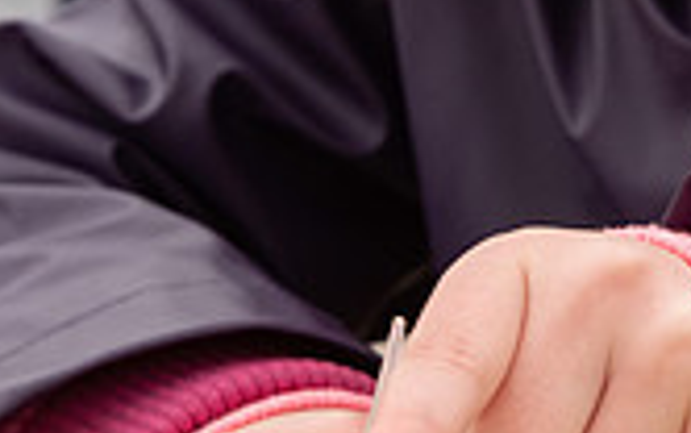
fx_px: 4429
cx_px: 691
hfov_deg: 8.9
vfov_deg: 5.6
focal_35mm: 235
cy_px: 281
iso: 900
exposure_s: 1/80
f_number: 8
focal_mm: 66
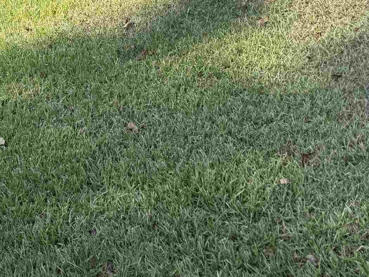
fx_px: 746
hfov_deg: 24.0
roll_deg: -0.7
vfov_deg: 19.8
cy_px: -52
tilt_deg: -11.9
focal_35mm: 70
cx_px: -123
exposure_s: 1/1156
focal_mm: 6.76
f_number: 1.78
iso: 80
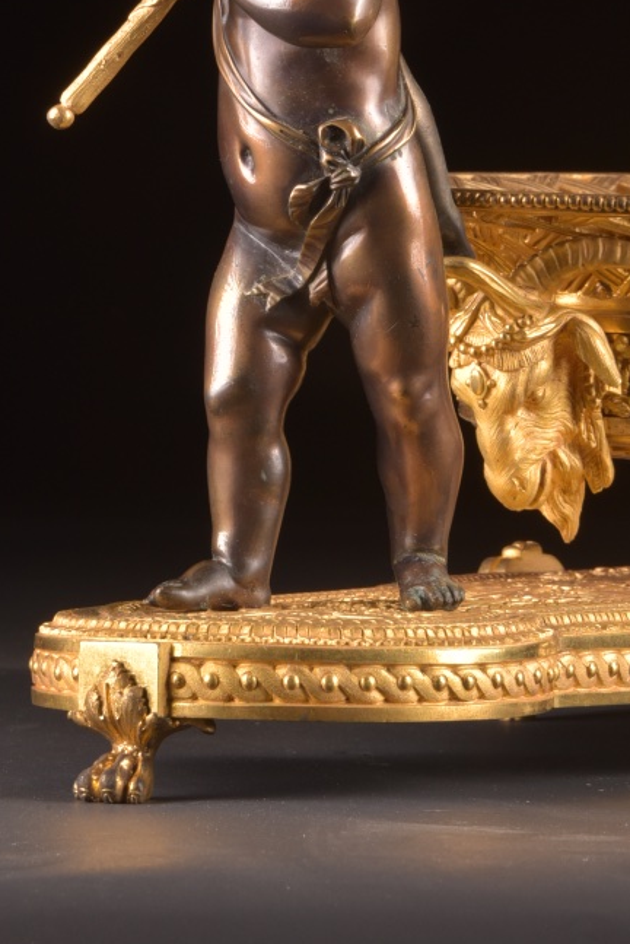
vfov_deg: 7.6
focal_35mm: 269
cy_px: 155
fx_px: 7053
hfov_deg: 5.1
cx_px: 268
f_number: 22
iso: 400
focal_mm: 145
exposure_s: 1/125
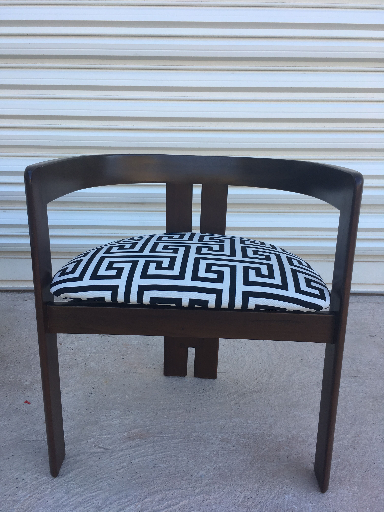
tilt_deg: -15.7
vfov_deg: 61.7
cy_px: 256
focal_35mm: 29
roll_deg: -0.4
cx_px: 192
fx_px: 429
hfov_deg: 48.2
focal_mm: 4.15
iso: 25
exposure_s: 1/114
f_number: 2.2
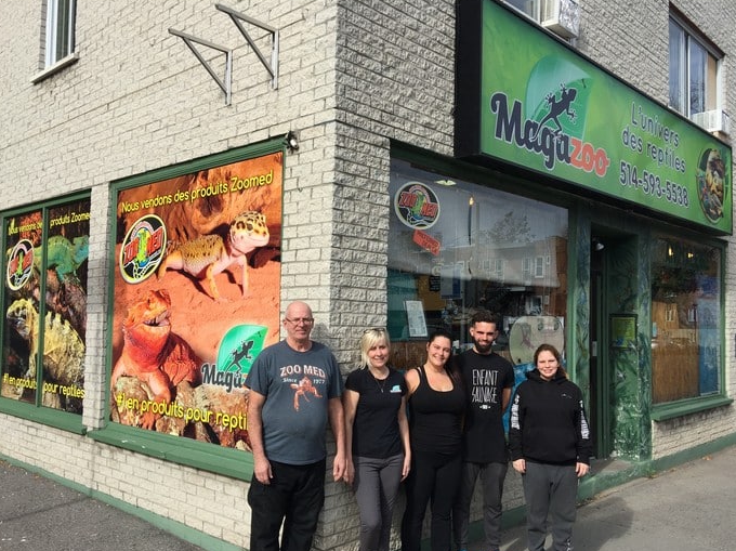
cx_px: 365
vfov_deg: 44.1
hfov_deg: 56.8
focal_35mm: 32
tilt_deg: +1.7
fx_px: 680
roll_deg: -1.8
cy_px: 297
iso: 32
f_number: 2.2
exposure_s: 1/1883
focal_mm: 4.15
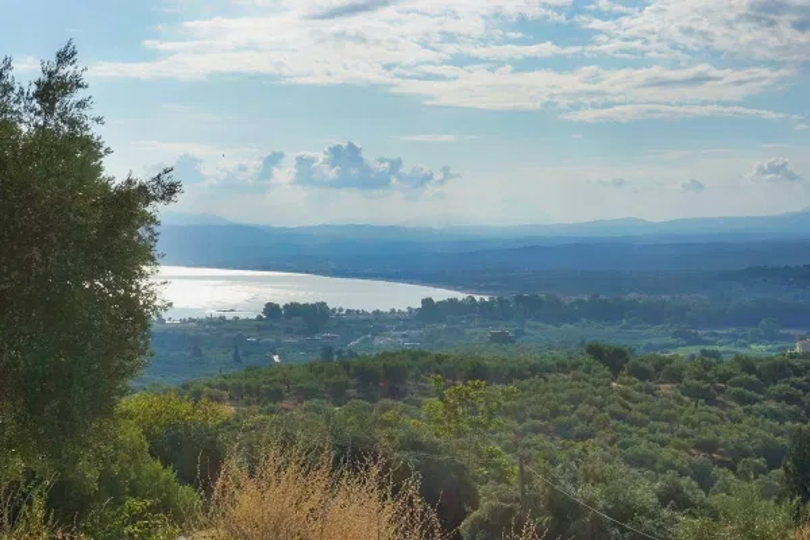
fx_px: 1249
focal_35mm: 56
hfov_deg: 35.9
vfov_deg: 24.4
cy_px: 270
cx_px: 405
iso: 100
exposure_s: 1/160
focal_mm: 37
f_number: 16
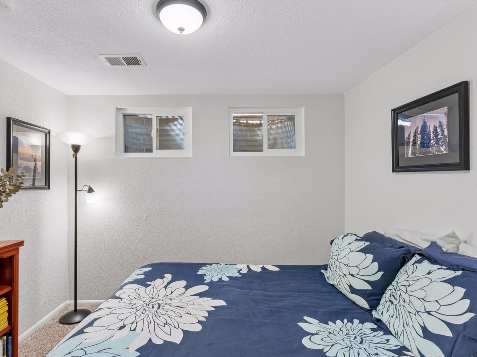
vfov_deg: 68.7
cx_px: 206
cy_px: 182
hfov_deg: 84.2
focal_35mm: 19
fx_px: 262
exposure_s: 1/10
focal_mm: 17
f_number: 9
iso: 400
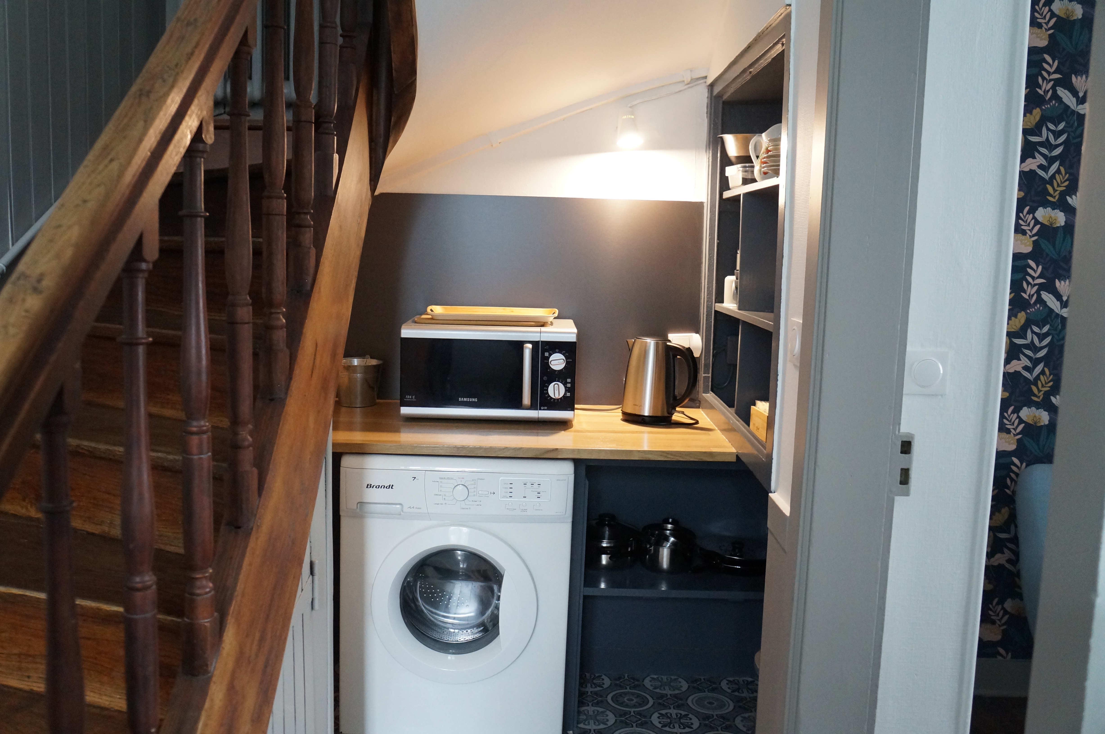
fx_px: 920
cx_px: 552
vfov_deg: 43.5
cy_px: 367
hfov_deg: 62.0
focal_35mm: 30
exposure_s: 1/60
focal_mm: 20
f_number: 4
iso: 2000
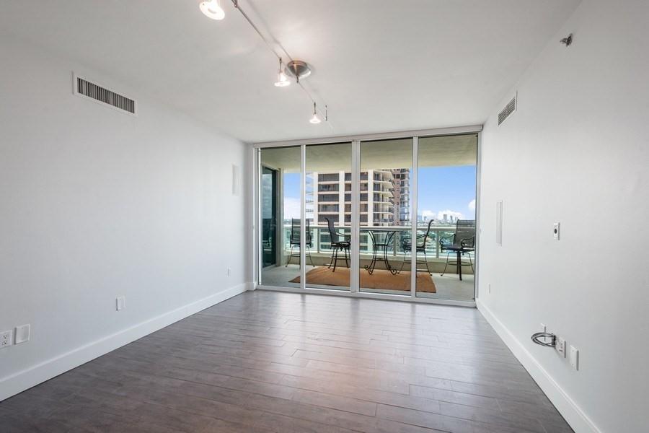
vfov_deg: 77.3
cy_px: 216
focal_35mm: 15
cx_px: 324
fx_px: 270
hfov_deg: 100.4
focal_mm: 10
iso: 200
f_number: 13
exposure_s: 1/5
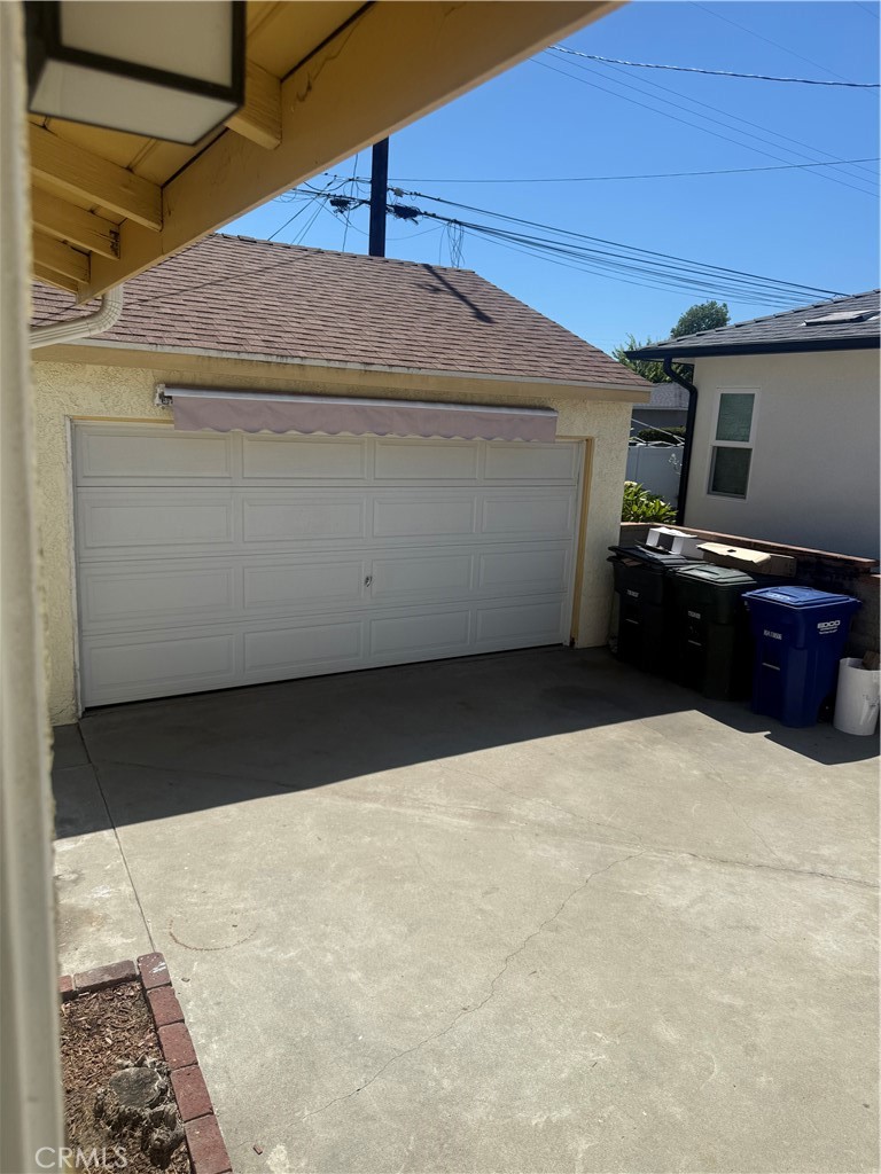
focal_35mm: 24
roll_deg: -3.4
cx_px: 440
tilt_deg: -10.3
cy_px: 587
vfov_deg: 71.6
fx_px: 814
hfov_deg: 56.8
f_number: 1.78
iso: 80
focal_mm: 6.76
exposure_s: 1/7353
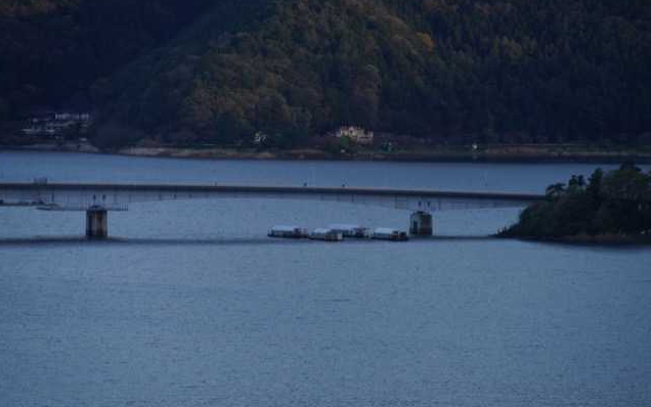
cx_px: 324
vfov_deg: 6.4
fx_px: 3638
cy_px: 208
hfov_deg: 10.2
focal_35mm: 205
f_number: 6.3
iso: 100
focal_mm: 200
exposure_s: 1/100
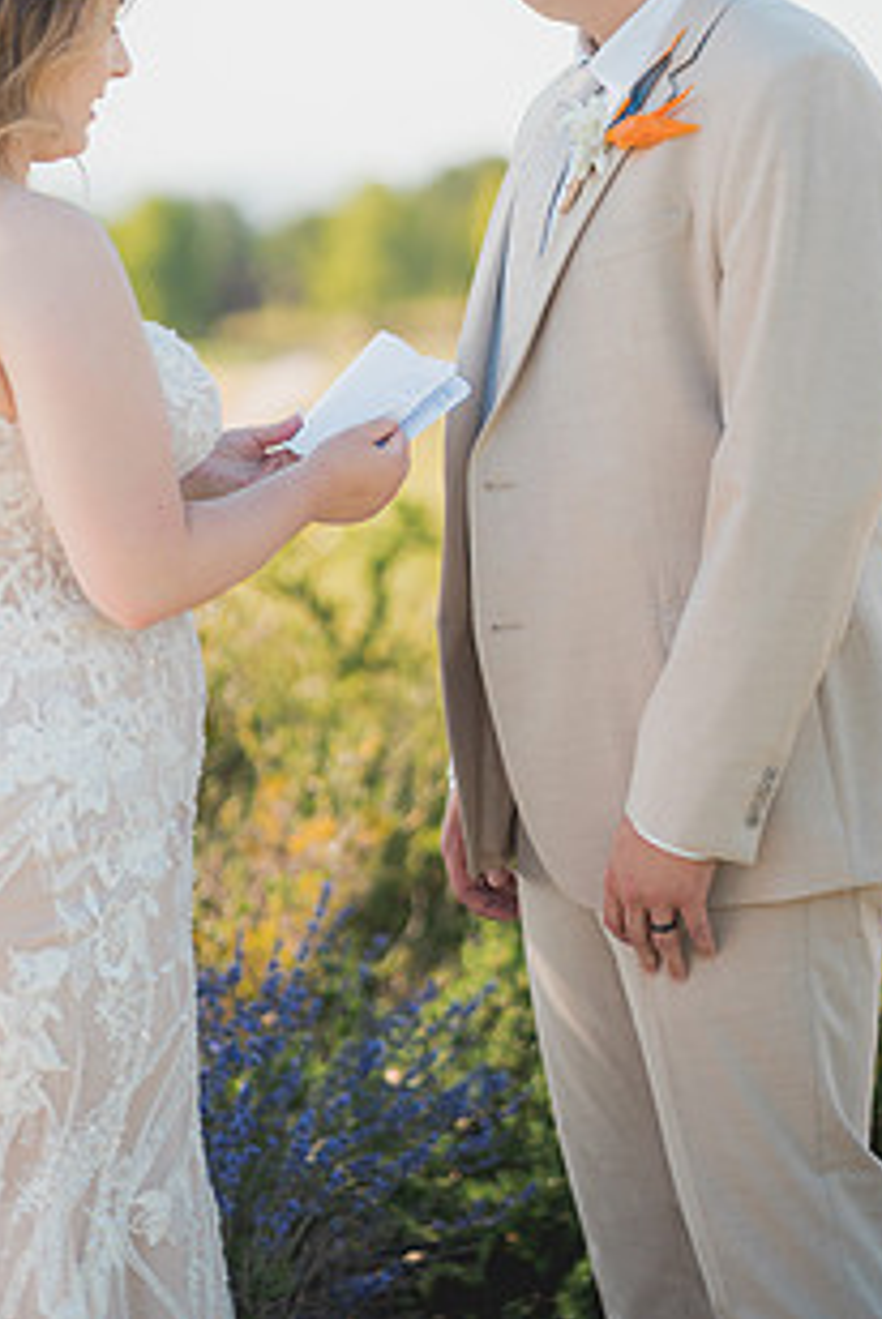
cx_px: 355
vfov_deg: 16.4
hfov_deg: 11.1
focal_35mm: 124
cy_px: 360
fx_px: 4546
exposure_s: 1/2000
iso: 125
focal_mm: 85
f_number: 1.8
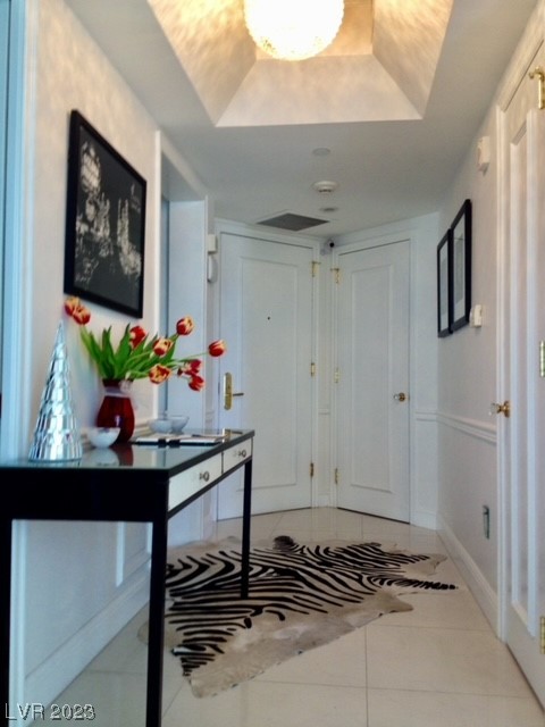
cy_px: 364
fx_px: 735
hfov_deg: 40.7
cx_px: 272
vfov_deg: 52.6
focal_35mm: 35
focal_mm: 4.28
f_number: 2.4
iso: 50
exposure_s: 1/40
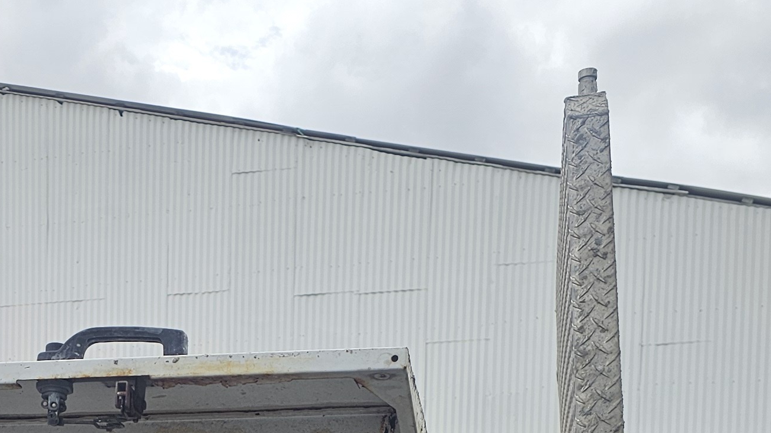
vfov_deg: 13.6
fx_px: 1574
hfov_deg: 26.8
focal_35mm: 77
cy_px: 838
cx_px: 117
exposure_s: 1/732
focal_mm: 6.3
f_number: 1.7
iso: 10
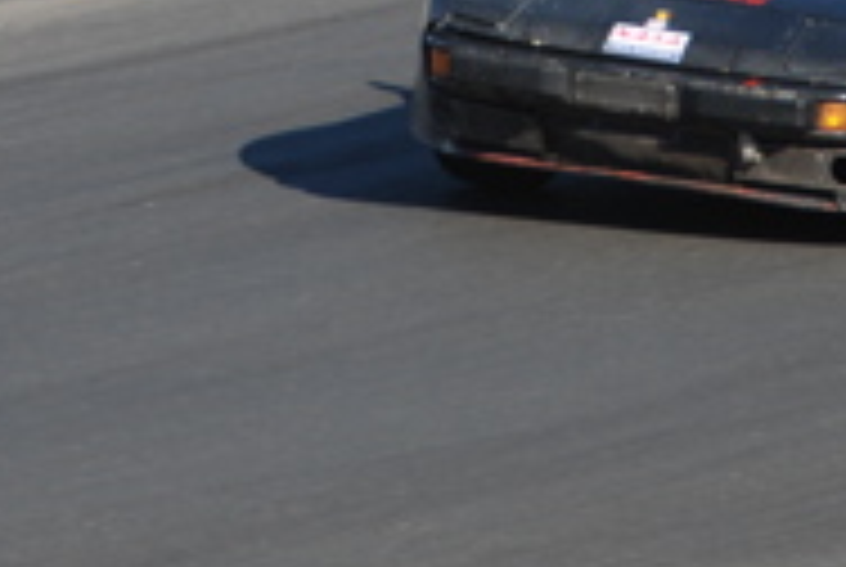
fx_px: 20383
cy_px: -180
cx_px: 583
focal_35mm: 866
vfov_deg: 1.6
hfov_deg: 2.4
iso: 200
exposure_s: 1/500
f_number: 5.6
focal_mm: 170
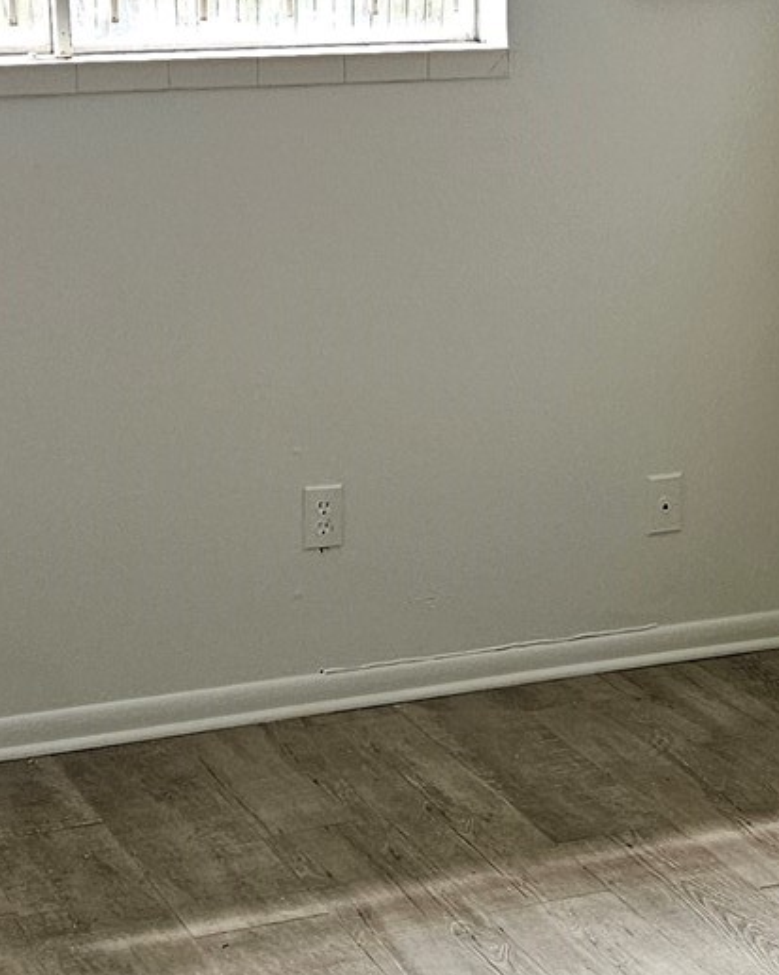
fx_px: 2567
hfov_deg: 17.2
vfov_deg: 21.5
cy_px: 596
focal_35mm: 89
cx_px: 566
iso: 200
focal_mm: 5.4
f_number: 1.8
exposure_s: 1/180
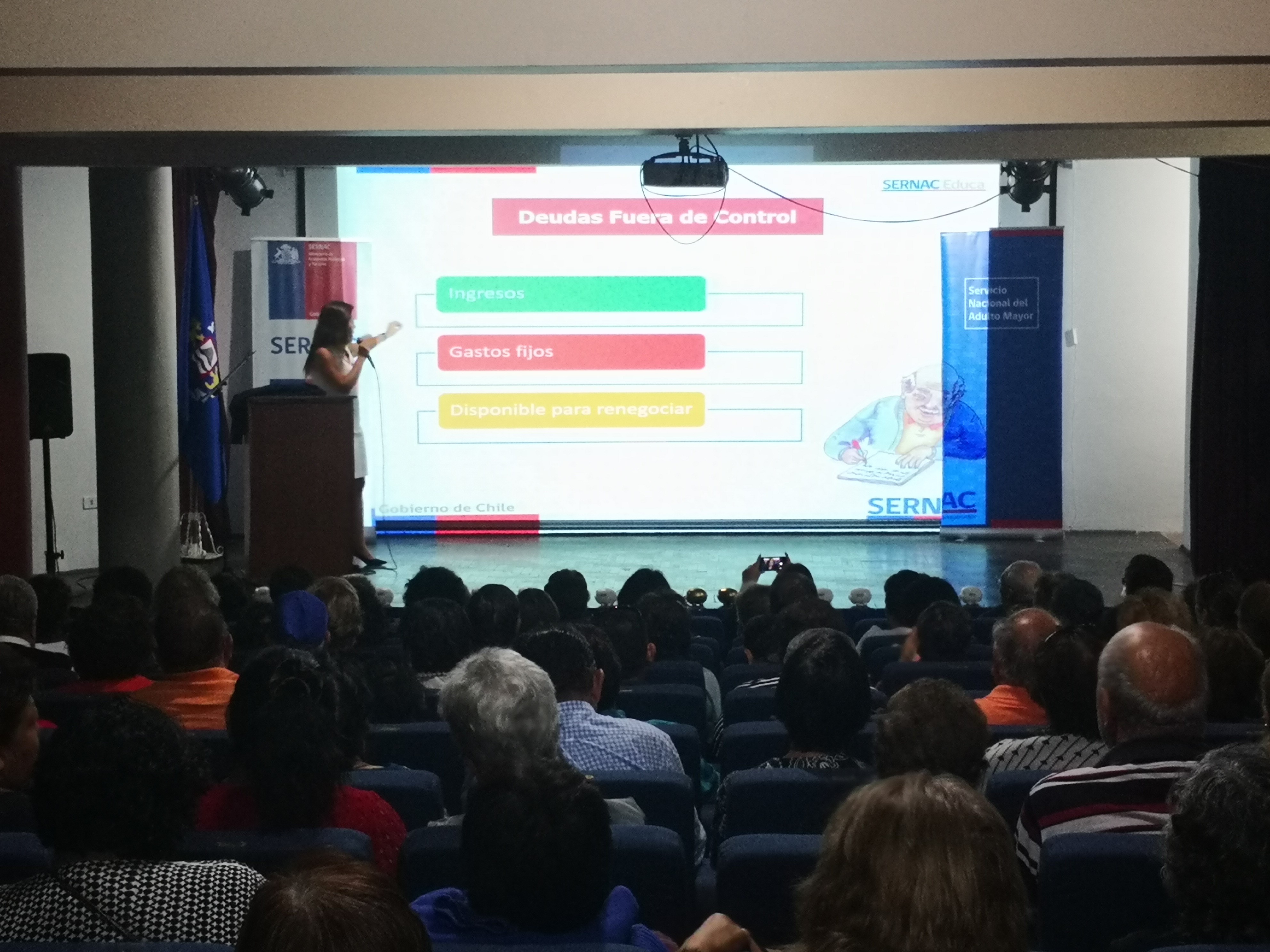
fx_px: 2275
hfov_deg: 31.2
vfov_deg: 23.7
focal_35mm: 62
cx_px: 635
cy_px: 476
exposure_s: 1/24
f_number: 1.6
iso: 320
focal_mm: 3.95
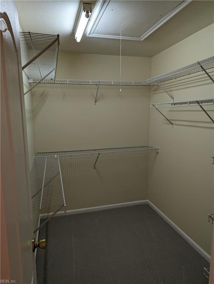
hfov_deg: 56.9
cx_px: 107
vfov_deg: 71.5
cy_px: 142
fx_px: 197
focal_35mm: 24
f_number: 1.85
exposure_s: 1/60
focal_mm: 6.81
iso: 76
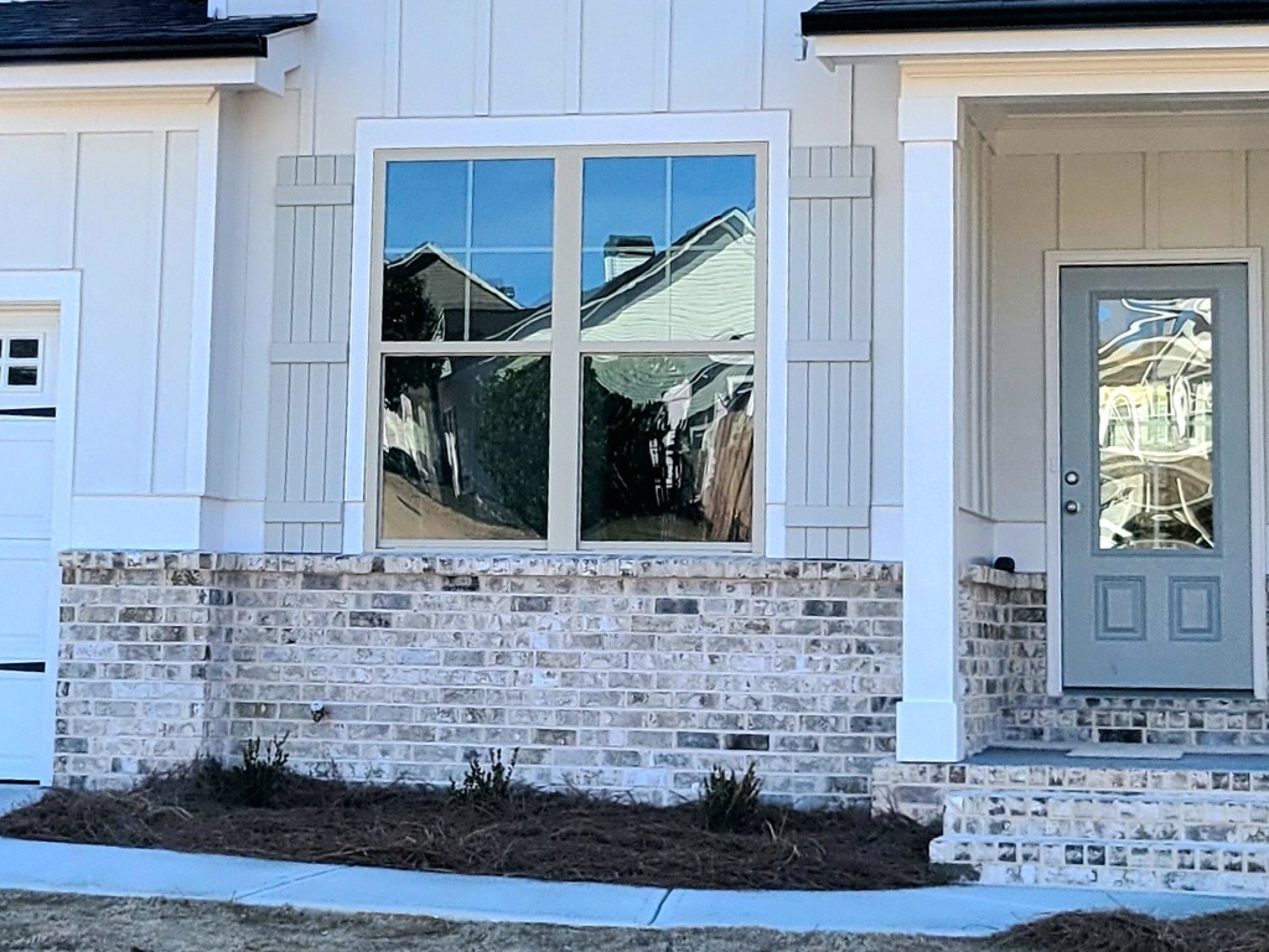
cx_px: 763
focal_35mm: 78
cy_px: 283
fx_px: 2859
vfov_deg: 18.8
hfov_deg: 25.0
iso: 40
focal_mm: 5.4
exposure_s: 1/2500
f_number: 1.8
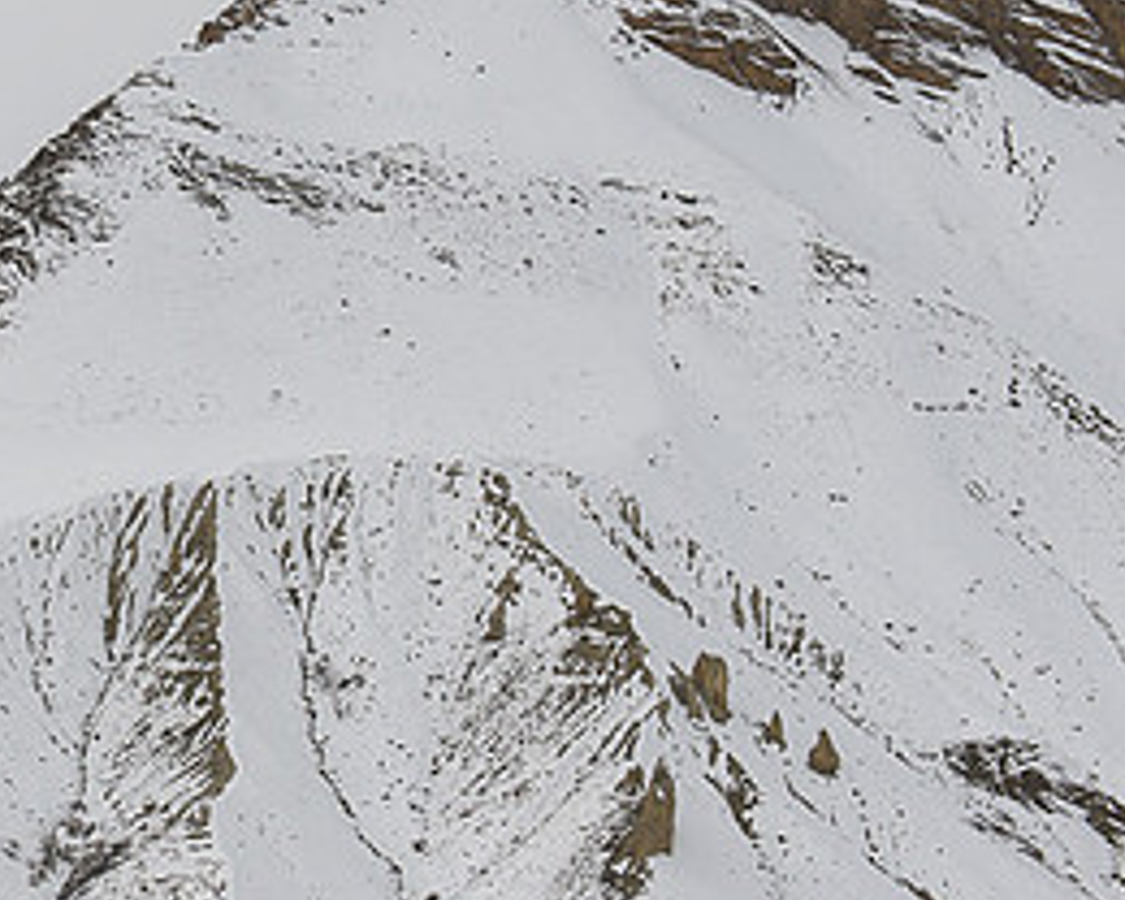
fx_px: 3063
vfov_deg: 16.6
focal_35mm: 92
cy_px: 195
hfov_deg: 19.9
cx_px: -104
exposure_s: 1/1250
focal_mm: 44
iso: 560
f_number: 16
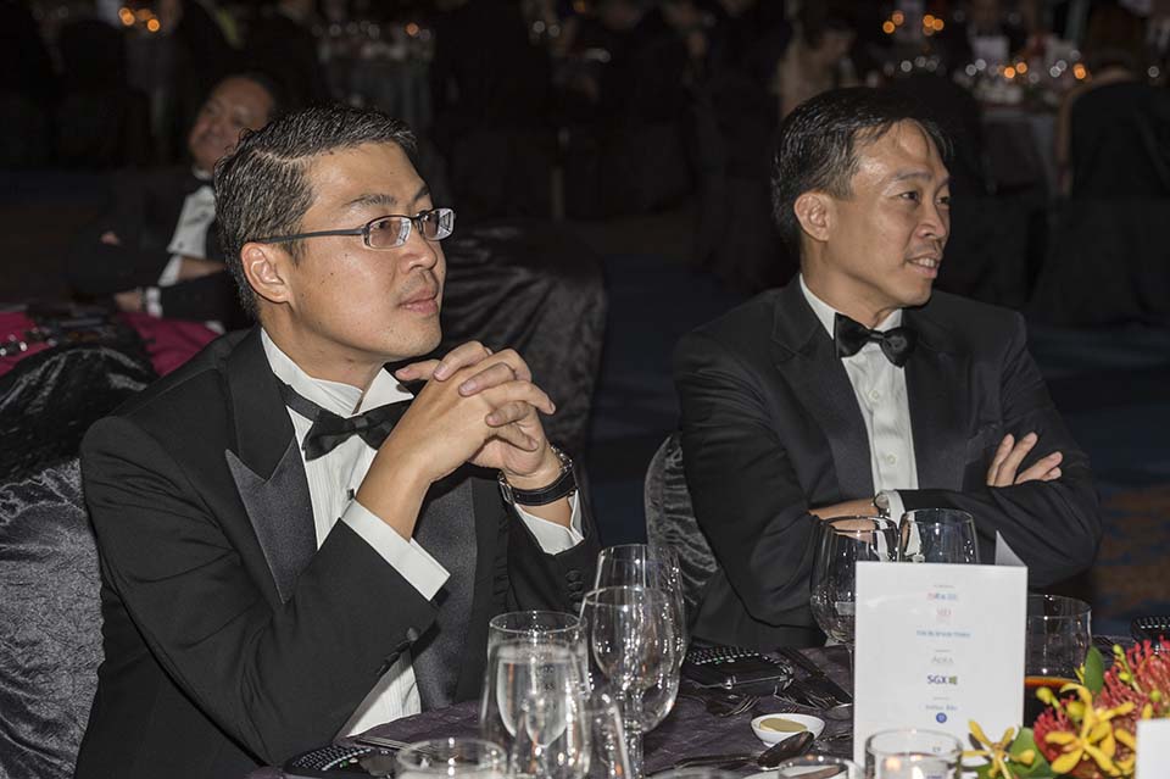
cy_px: 390
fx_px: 2923
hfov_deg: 22.6
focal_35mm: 90
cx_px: 585
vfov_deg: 15.2
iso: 400
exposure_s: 1/60
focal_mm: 90
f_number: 8
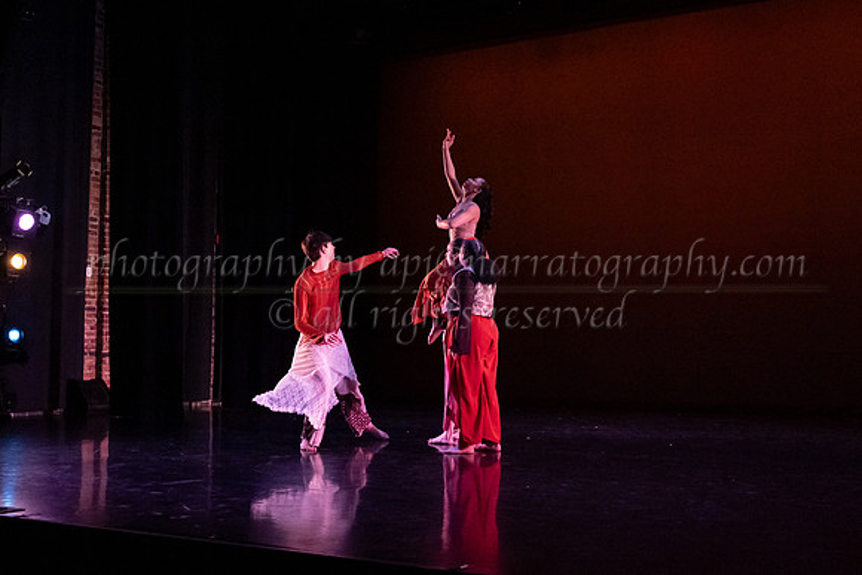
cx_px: 457
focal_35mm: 43
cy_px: 288
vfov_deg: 31.5
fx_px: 1020
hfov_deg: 45.8
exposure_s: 1/400
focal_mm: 28
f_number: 4
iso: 4000
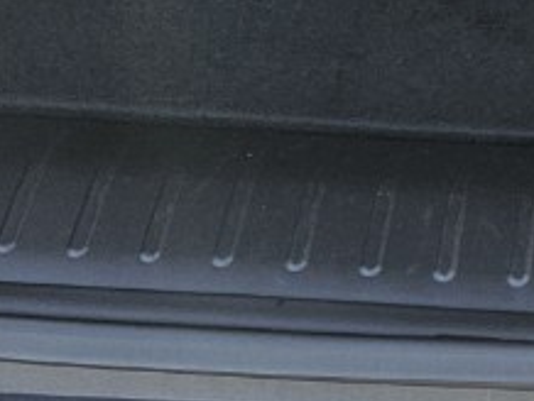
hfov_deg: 14.1
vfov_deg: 9.6
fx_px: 2085
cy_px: -597
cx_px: 644
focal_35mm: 135
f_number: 1.8
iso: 50
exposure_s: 1/207
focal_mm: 5.4
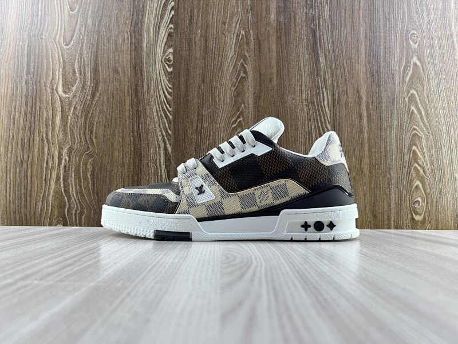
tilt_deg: +2.9
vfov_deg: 53.1
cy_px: 172
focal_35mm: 26
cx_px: 229
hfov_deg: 67.3
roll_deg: -0.4
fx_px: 344
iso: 32
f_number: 1.5
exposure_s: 1/134
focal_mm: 5.7
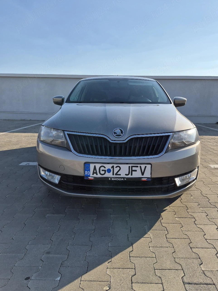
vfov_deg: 71.6
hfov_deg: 56.8
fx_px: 202
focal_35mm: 24
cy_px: 141
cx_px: 113
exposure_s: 1/10000
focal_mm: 5.4
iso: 80
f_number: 1.8
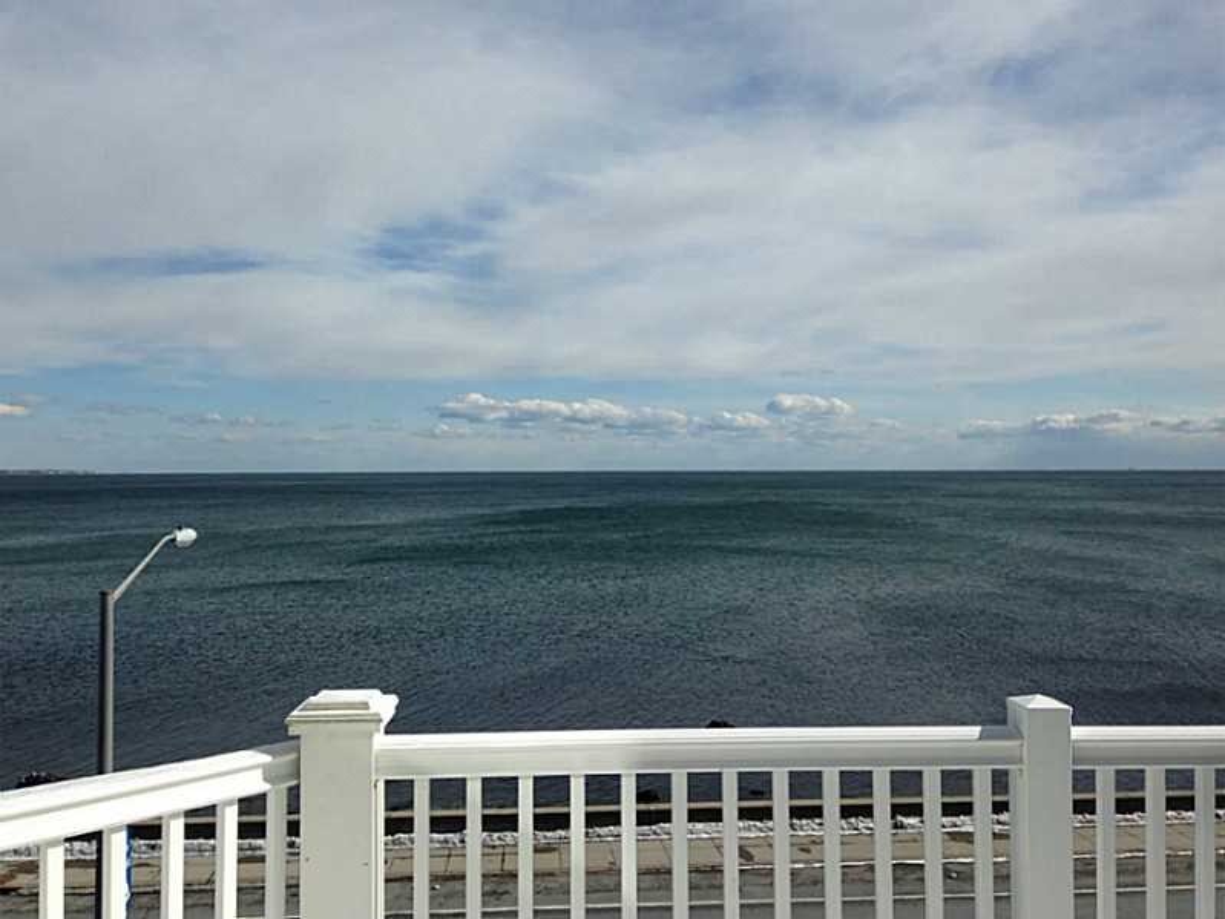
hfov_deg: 55.4
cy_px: 460
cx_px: 612
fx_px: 1168
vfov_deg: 42.9
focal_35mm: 33
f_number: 2.4
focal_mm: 4.12
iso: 50
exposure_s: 1/2857
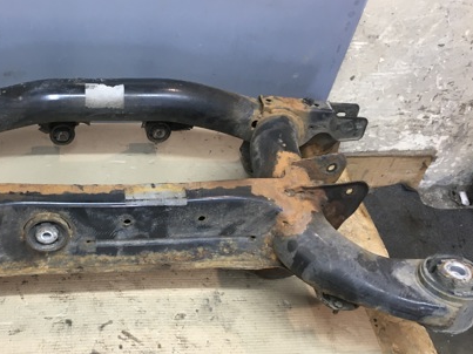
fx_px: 628
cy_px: 223
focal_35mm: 46
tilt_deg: -48.7
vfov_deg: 31.4
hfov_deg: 40.0
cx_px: 115
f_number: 2.2
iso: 80
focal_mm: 4.15
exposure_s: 1/33
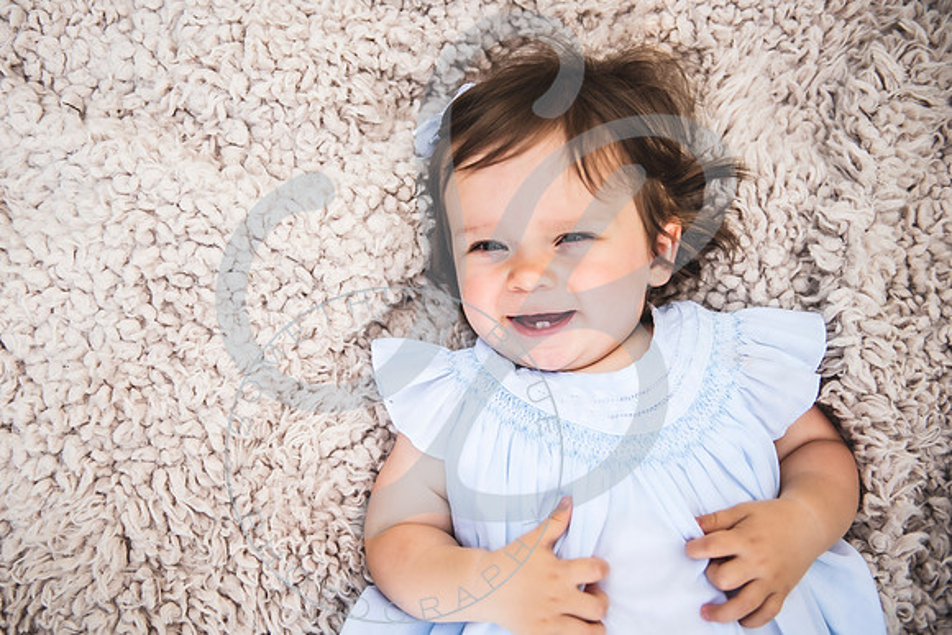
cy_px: 318
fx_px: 1265
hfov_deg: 41.2
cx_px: 435
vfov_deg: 28.2
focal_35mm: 48
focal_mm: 44
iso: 100
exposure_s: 1/500
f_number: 2.8
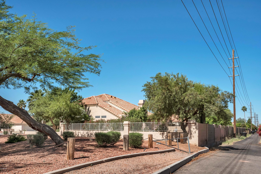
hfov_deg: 61.9
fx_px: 218
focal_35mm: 30
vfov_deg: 43.6
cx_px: 130
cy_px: 87
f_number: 16
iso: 1600
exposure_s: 1/1250
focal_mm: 30
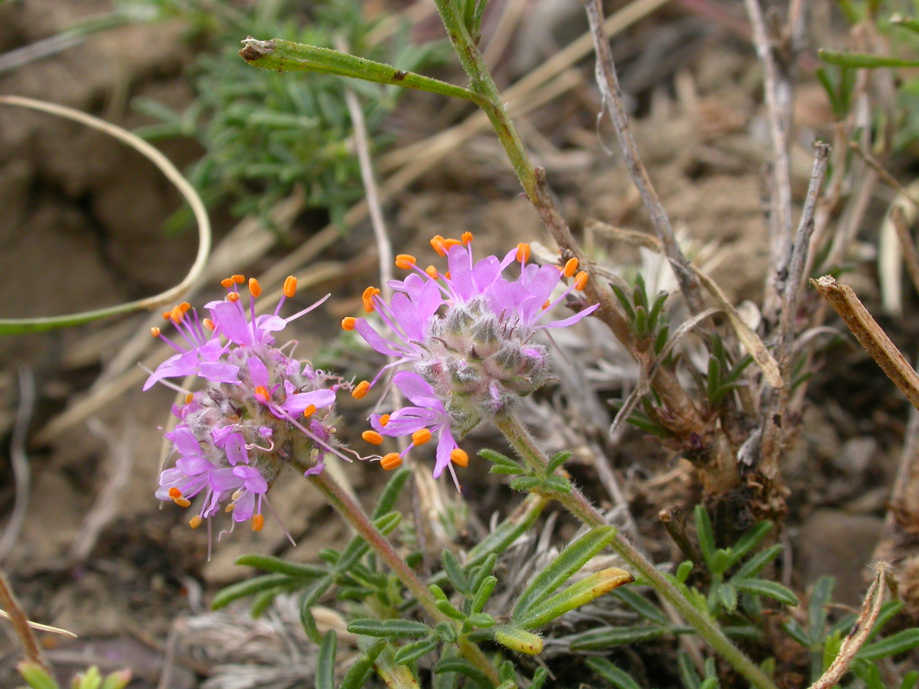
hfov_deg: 25.0
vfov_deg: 18.9
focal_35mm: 78
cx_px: 460
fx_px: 2071
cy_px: 344
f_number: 7
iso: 100
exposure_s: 1/125
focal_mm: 16.2
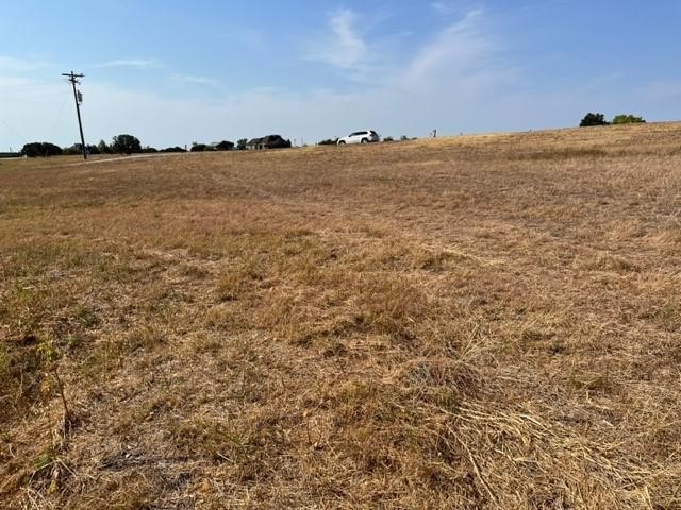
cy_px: 255
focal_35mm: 26
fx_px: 511
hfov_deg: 67.3
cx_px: 340
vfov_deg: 53.1
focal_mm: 5.1
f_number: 1.6
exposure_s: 1/5556
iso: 50
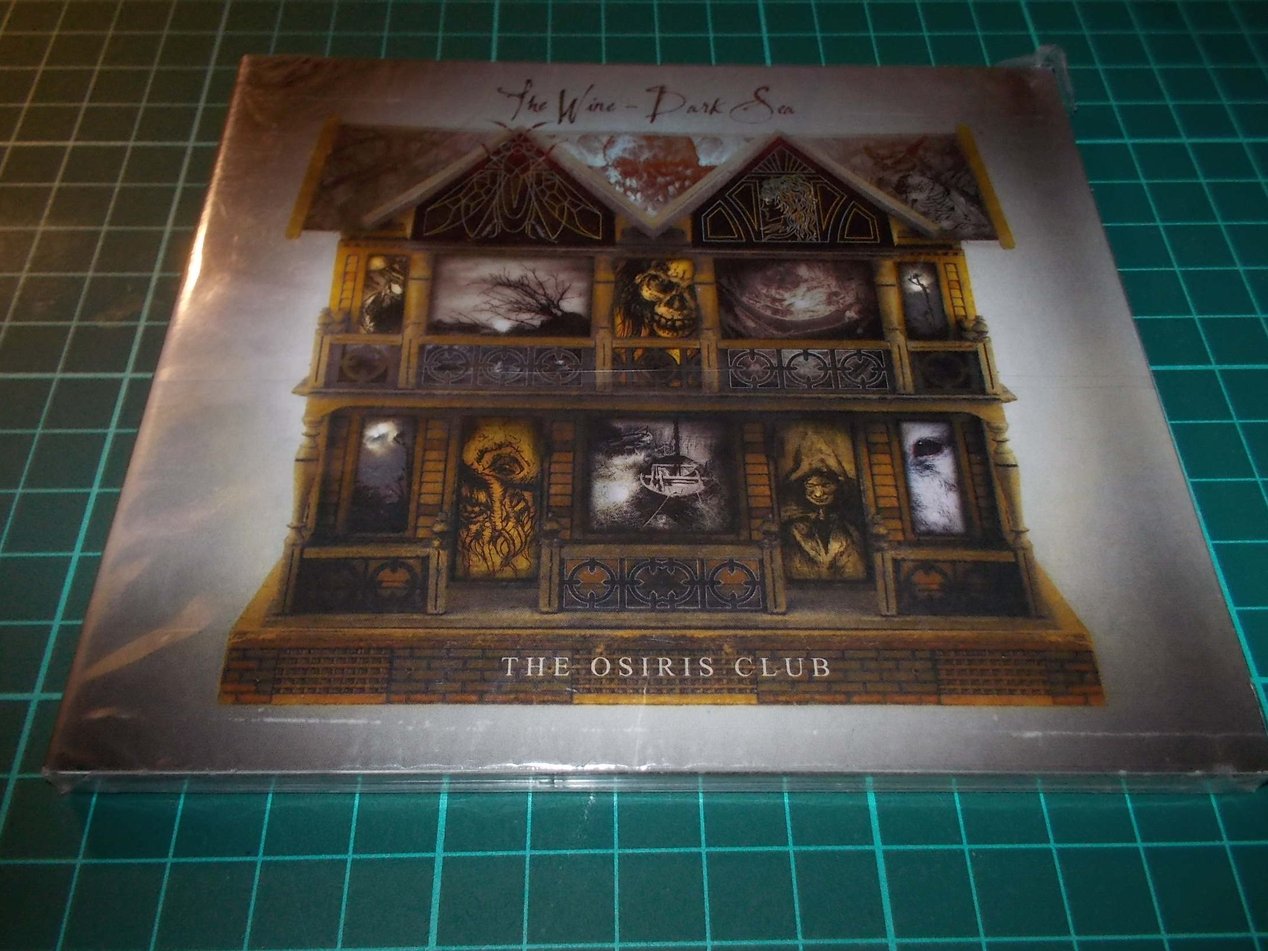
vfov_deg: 46.8
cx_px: 631
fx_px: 1099
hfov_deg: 60.0
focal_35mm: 30
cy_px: 469
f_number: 3.3
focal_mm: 4.1
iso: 200
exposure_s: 1/30
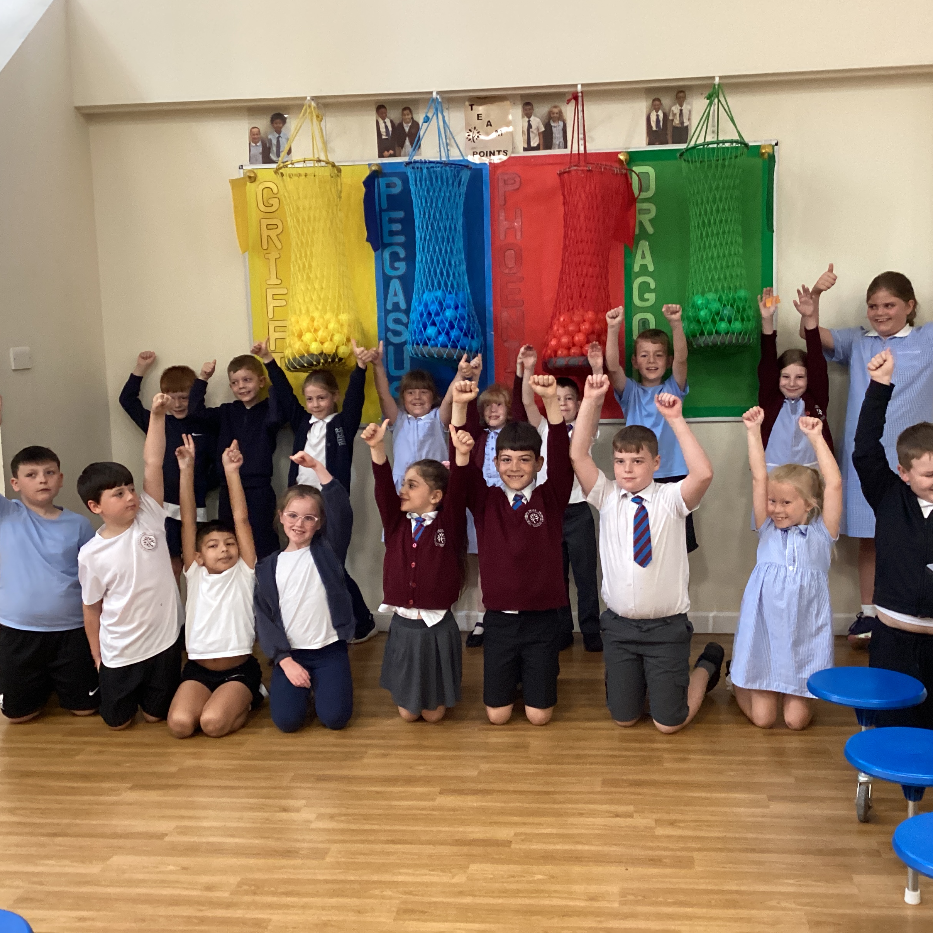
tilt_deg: -7.8
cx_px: 512
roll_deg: +0.7
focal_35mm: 37
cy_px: 461
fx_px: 1128
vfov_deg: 44.9
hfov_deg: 44.9
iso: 320
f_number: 2.4
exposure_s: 1/50
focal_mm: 3.3
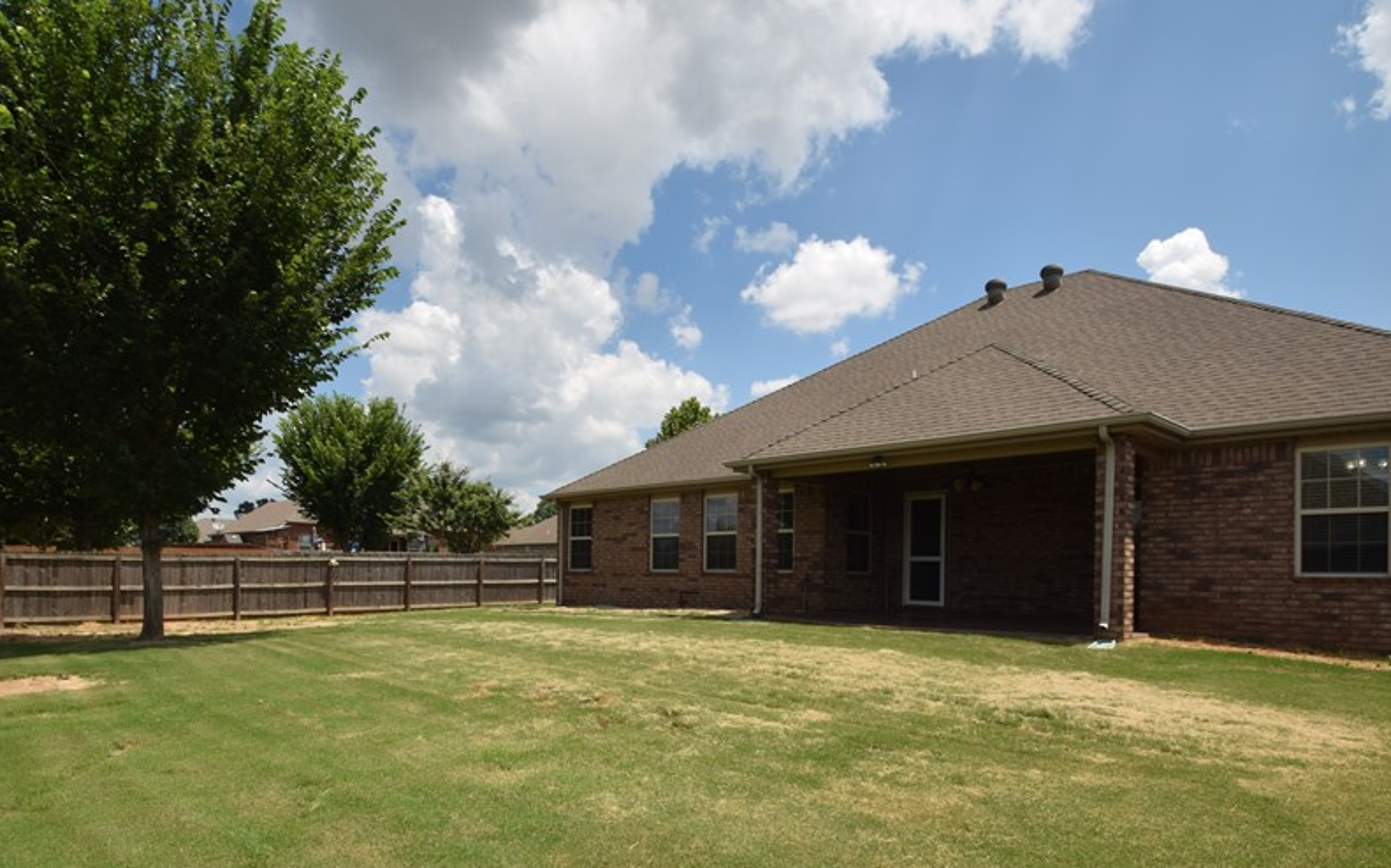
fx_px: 796
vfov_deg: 56.7
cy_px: 534
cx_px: 638
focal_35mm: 21
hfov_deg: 82.1
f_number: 10
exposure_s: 1/200
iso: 100
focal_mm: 10
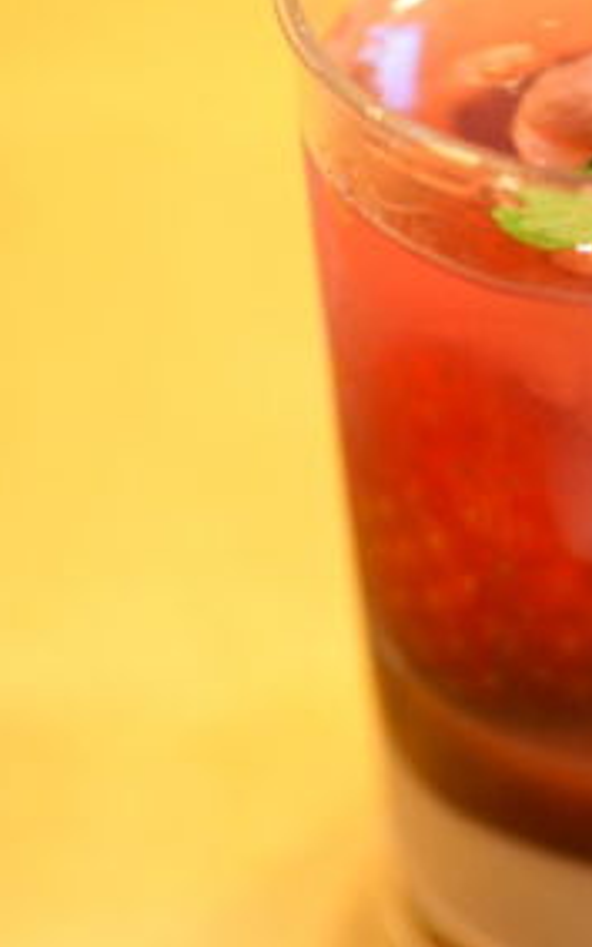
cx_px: 507
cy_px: 425
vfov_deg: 16.4
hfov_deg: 10.3
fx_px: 3277
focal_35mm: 127
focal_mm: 50
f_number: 3.5
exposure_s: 1/40
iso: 400
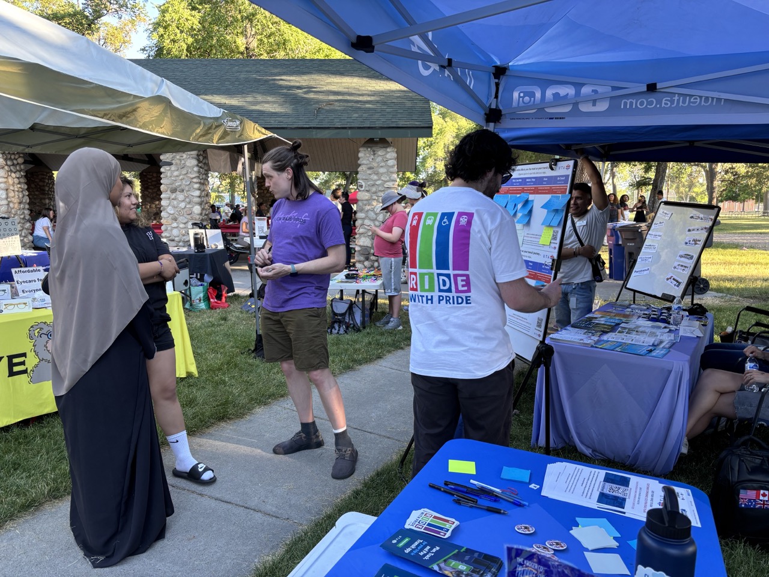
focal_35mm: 26
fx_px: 578
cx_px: 384
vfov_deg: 53.1
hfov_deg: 67.3
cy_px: 288
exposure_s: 1/121
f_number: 1.6
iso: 50
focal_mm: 5.96
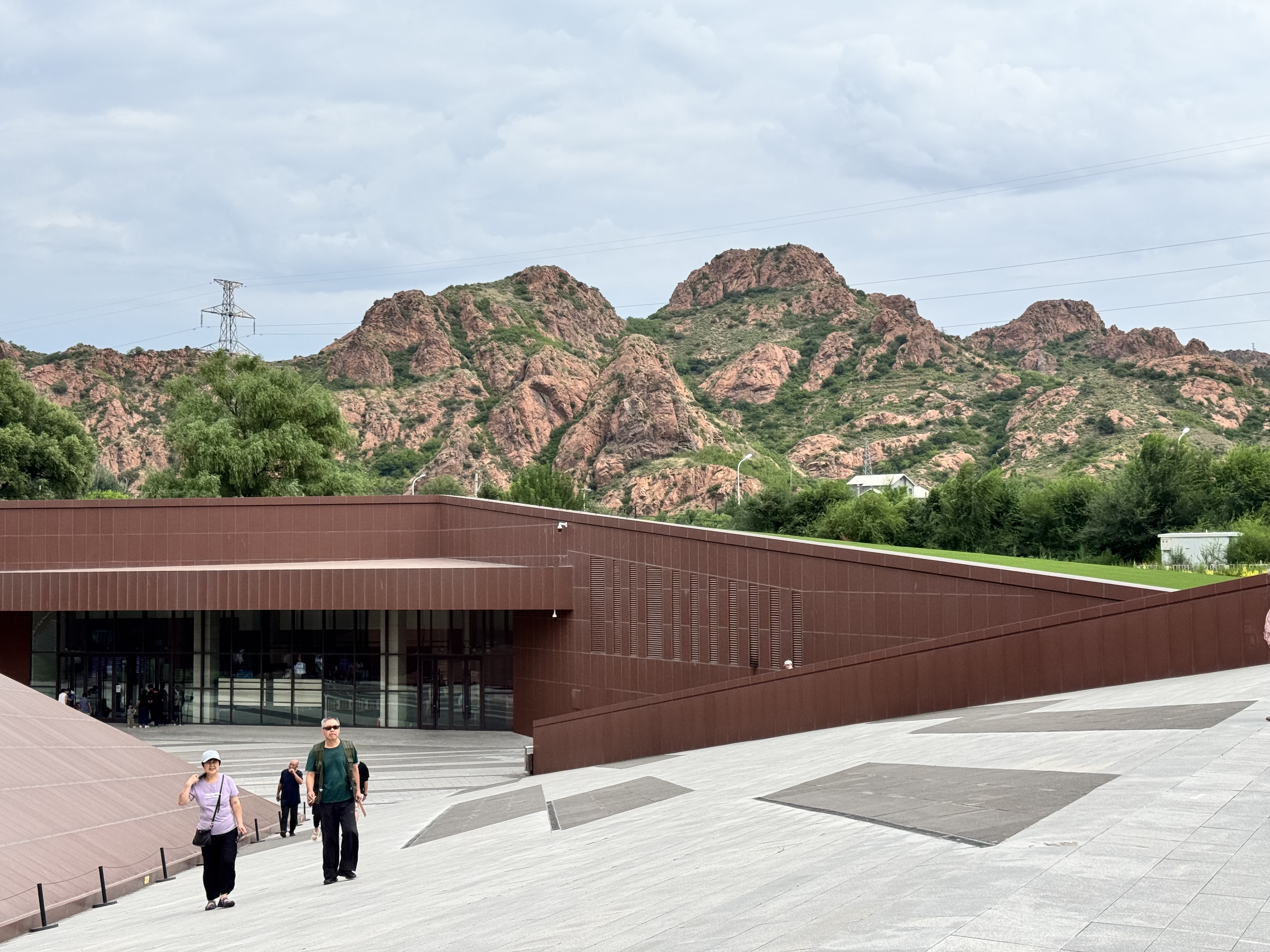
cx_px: 635
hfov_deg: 39.7
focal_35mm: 48
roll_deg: +0.1
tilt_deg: +2.2
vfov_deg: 30.3
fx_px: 1761
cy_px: 476
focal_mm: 6.76
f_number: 1.78
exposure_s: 1/6410
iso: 64
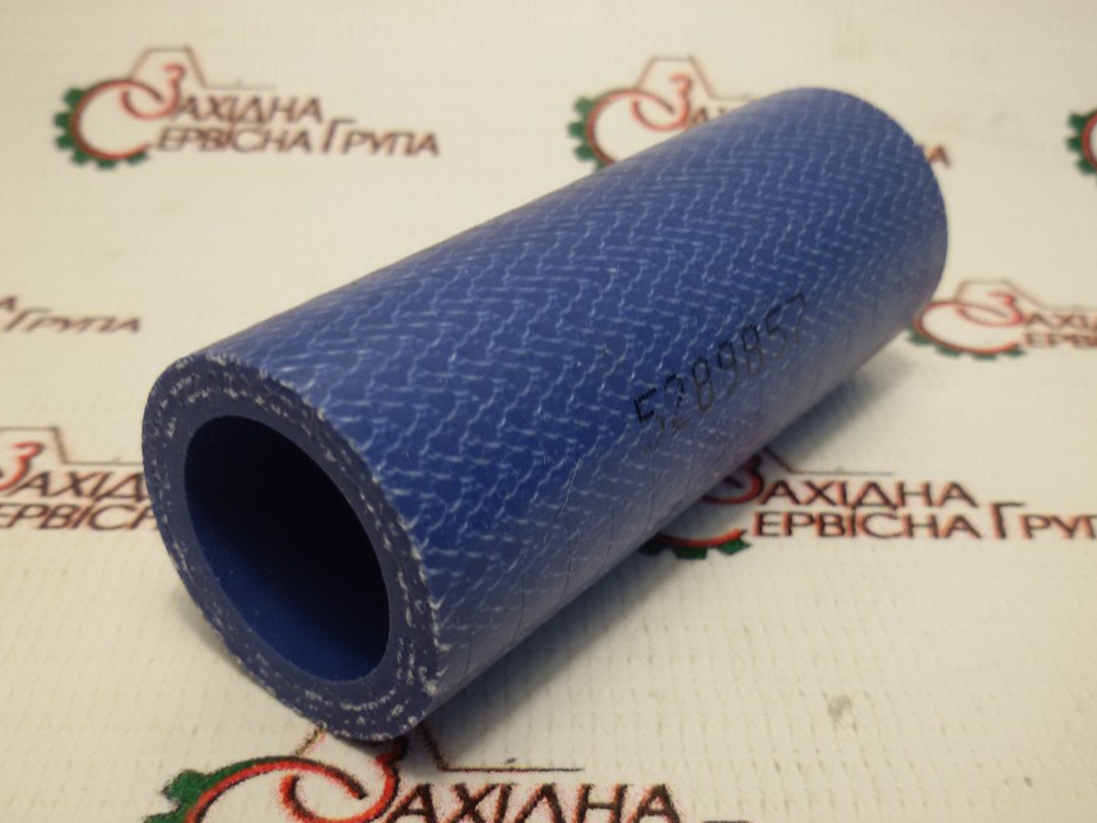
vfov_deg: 39.6
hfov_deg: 51.3
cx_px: 540
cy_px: 471
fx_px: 1141
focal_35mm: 36
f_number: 2.4
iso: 40
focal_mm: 2.93
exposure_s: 1/50
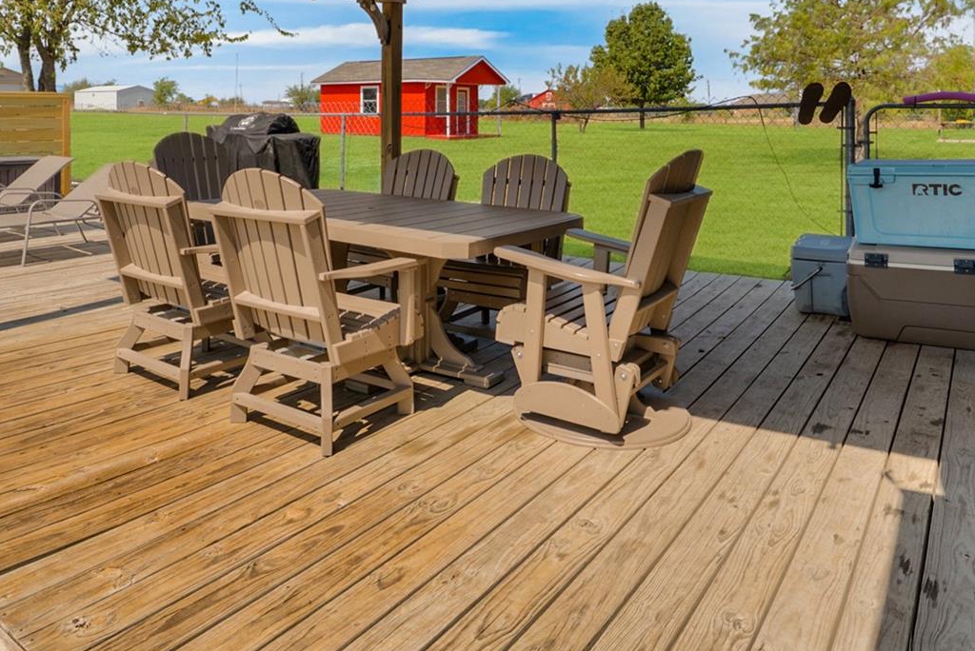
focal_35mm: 26
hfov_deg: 69.0
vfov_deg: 46.8
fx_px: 705
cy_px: 123
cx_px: 418
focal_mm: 13
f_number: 8
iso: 80
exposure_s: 1/320
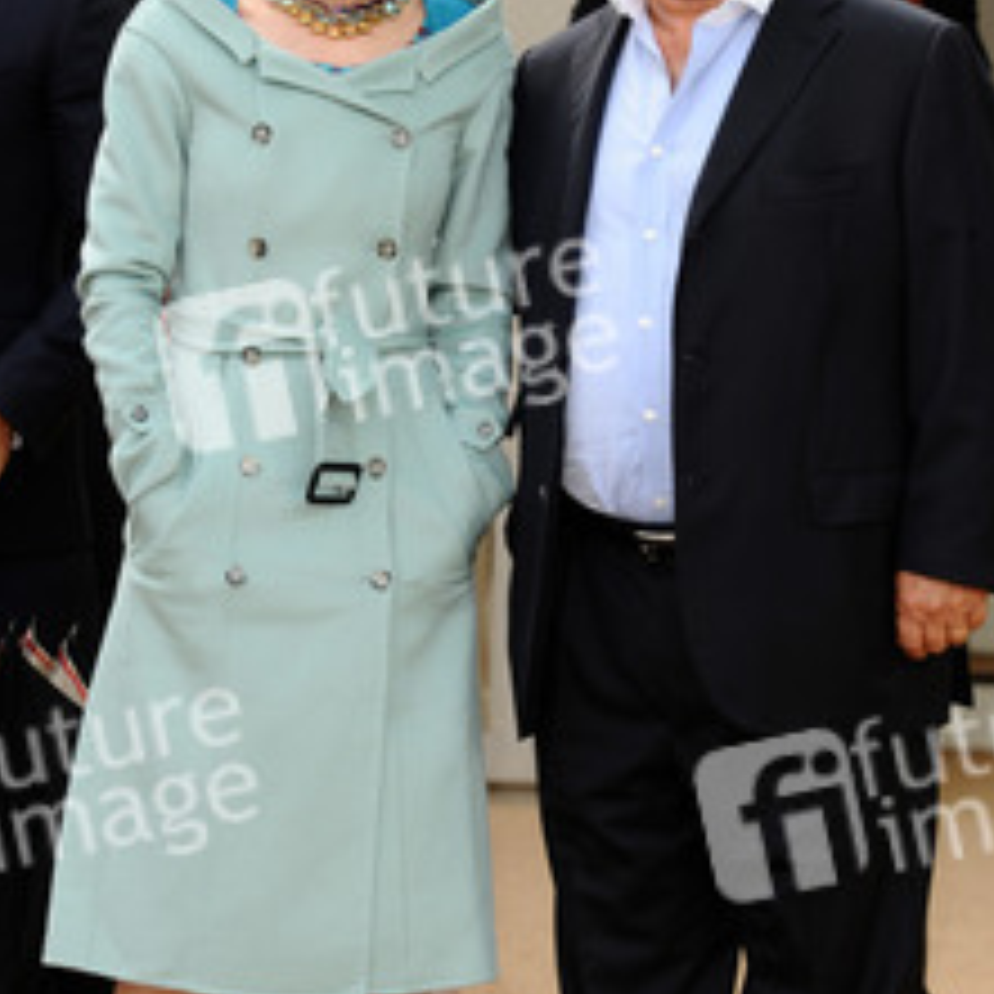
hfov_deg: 6.8
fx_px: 8414
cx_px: 519
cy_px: 571
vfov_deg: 6.8
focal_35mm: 259
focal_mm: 112
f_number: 4
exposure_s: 1/250
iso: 200
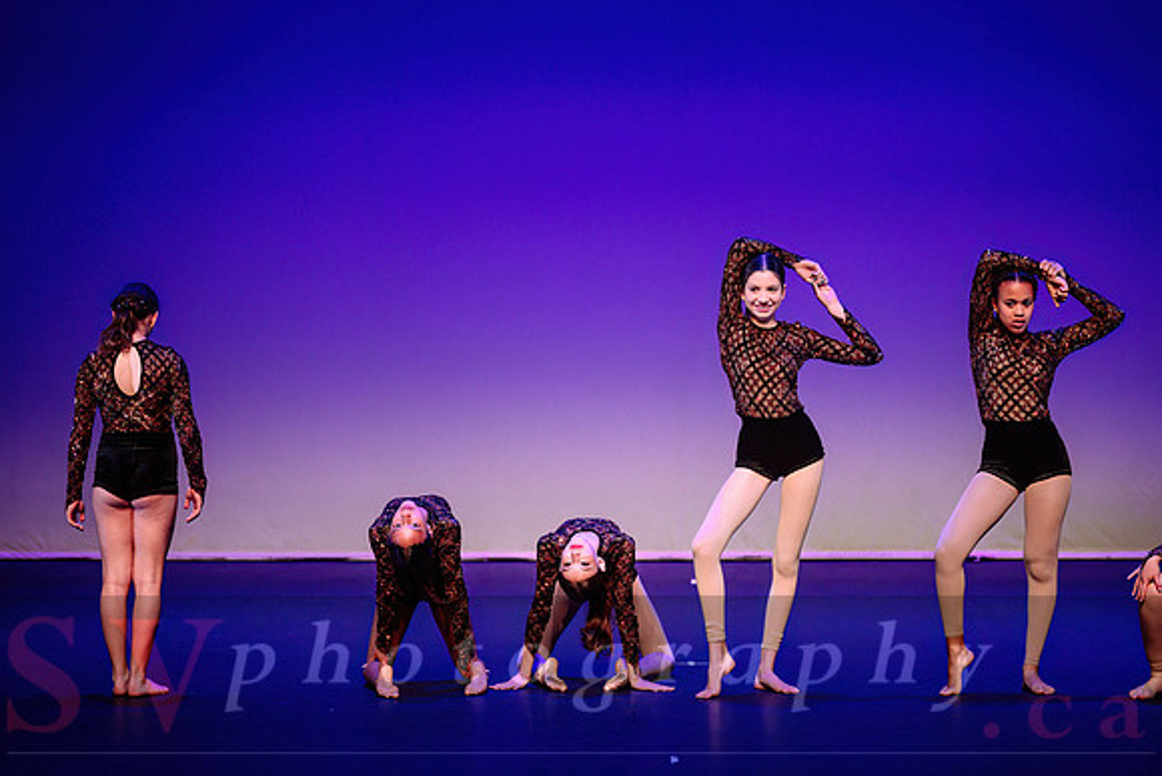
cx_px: 649
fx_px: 4691
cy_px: 431
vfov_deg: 9.4
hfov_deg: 14.1
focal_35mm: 145
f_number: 2.8
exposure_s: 1/400
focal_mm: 130
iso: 1600
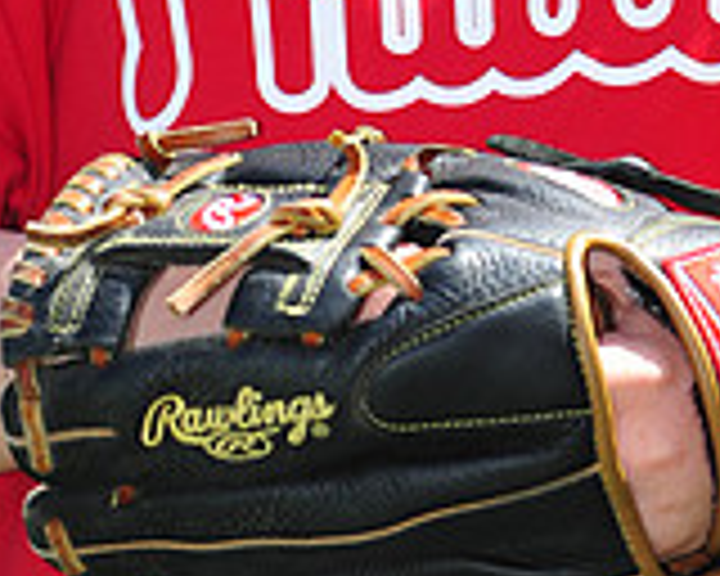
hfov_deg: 2.8
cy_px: -378
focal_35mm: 681
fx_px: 14512
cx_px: 464
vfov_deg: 2.3
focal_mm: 200
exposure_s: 1/800
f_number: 4.5
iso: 200
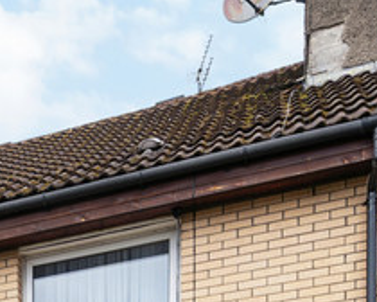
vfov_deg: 21.3
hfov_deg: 25.0
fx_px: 714
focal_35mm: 64
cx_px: -131
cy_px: 407
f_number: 5
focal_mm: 14
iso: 200
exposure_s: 1/320
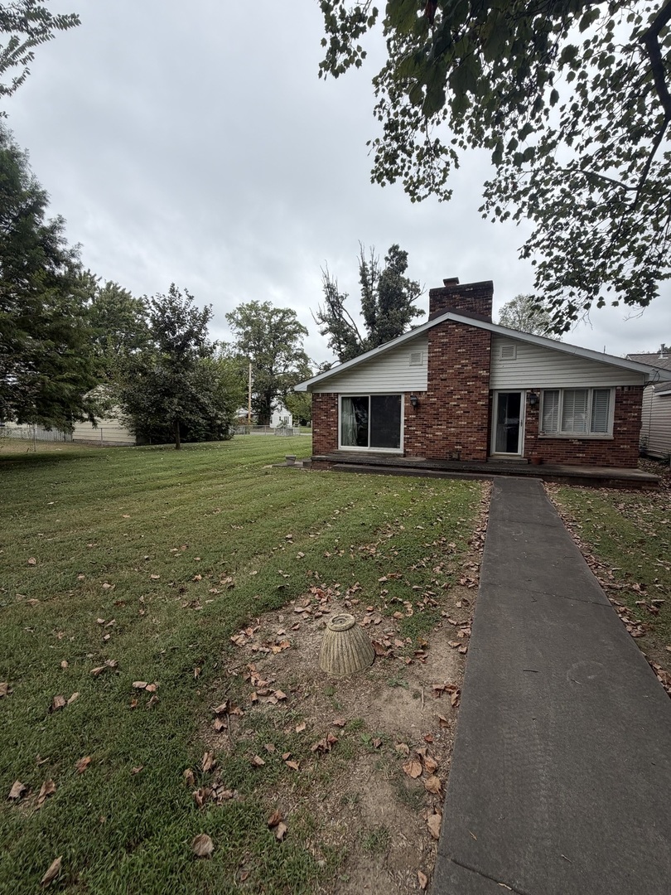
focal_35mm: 14
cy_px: 448
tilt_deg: -5.4
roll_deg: -1.3
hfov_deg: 85.7
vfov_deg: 102.1
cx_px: 336
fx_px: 362
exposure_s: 1/770
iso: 32
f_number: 2.2
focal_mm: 2.22
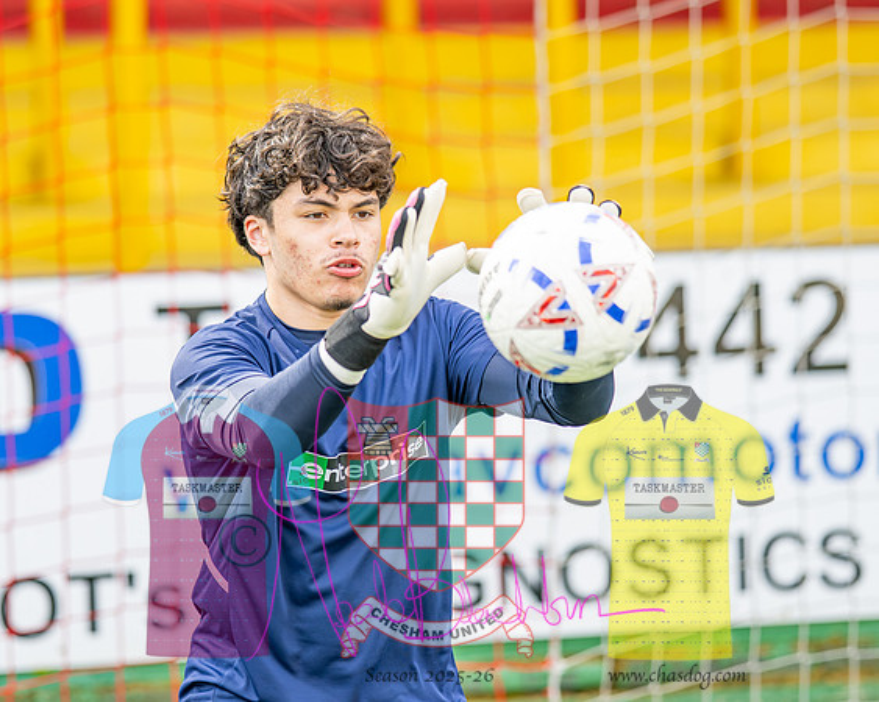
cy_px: 351
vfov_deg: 6.8
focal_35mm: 228
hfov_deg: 8.5
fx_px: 5919
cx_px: 440
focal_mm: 135
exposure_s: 1/2500
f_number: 1.8
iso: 200
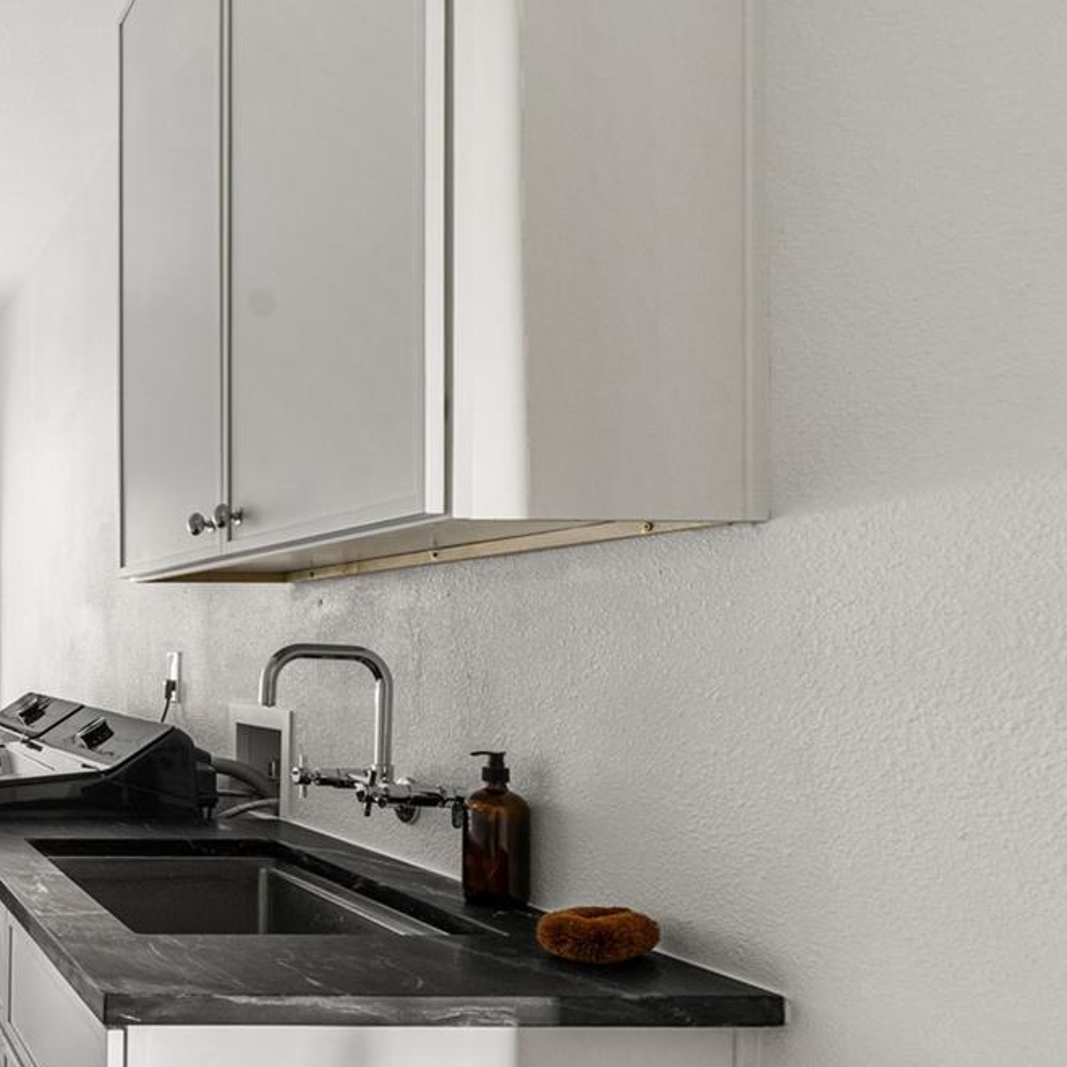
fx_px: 1151
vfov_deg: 49.5
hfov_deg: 38.0
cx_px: -196
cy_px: 628
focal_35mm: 33
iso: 320
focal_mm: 16
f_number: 8
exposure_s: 1.3
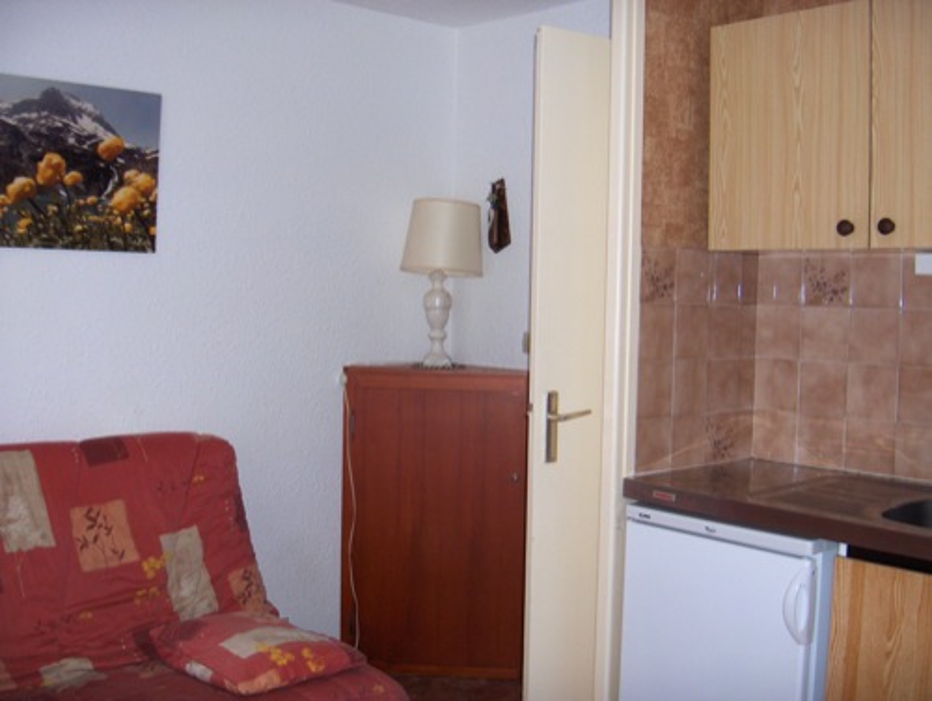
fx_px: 1051
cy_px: 350
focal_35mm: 39
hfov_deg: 47.8
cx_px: 466
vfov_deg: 36.9
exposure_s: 1/60
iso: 100
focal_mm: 8
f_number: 2.8
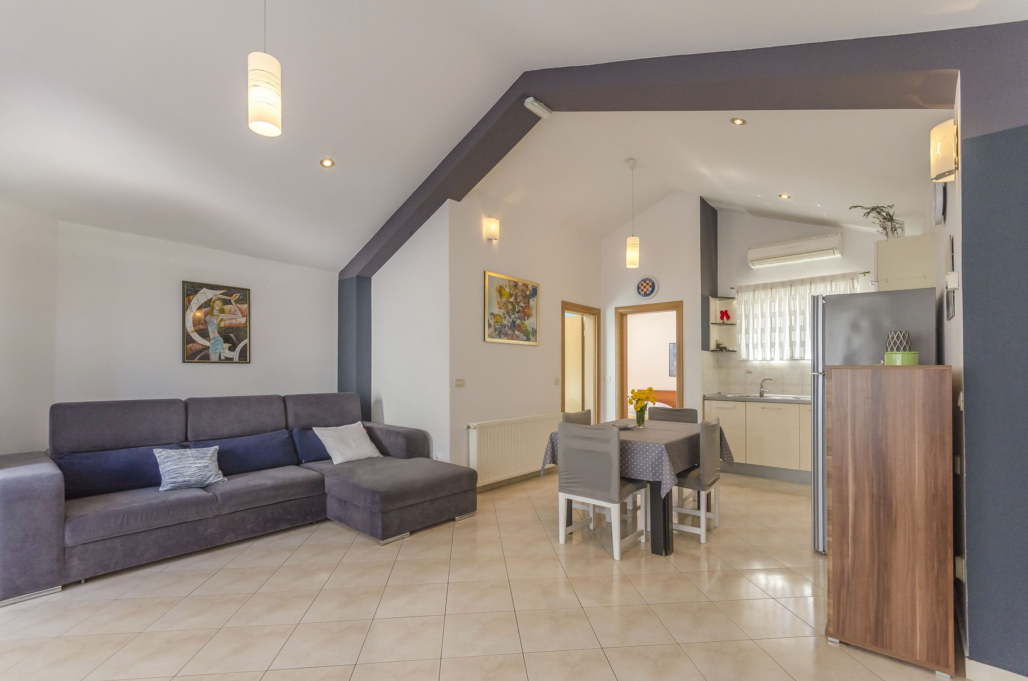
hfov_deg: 100.5
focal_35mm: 15
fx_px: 427
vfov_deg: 77.1
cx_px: 514
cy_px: 340
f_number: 9
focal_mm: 10
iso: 320
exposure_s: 1/100
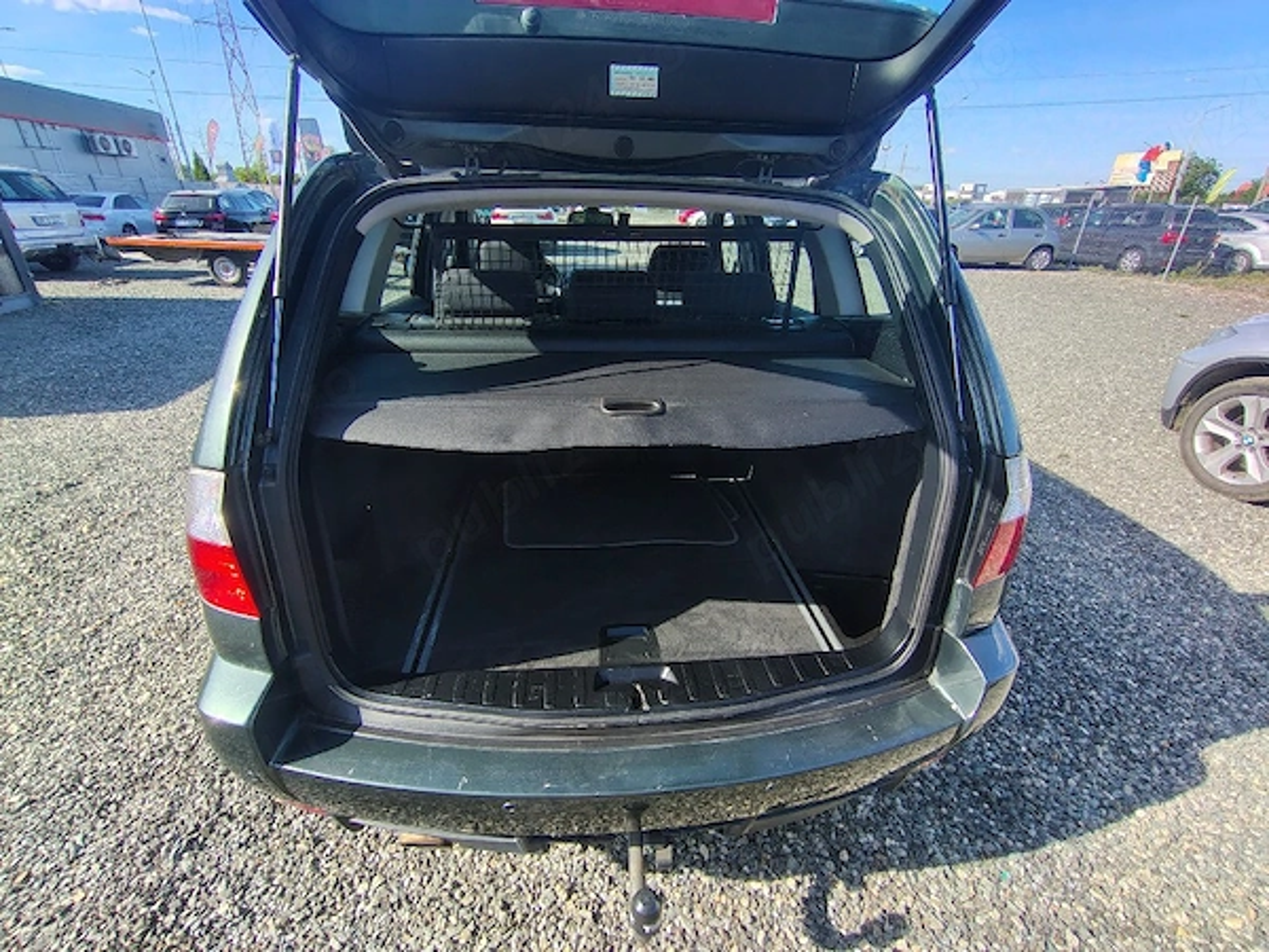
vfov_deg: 78.1
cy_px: 476
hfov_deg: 94.5
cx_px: 634
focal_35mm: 16
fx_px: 587
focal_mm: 1.66
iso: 100
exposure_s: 1/263
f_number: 2.2
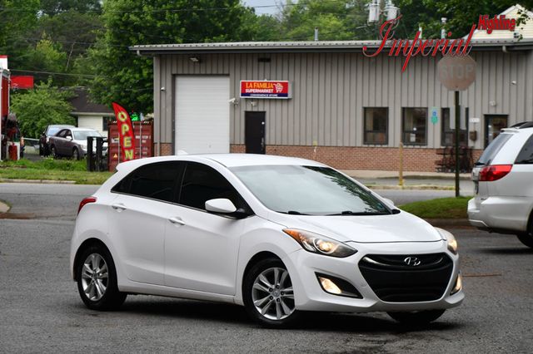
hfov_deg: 14.0
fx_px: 2175
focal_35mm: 147
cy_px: 177
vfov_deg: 9.3
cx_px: 266
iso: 160
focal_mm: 98
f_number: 8
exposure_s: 1/250
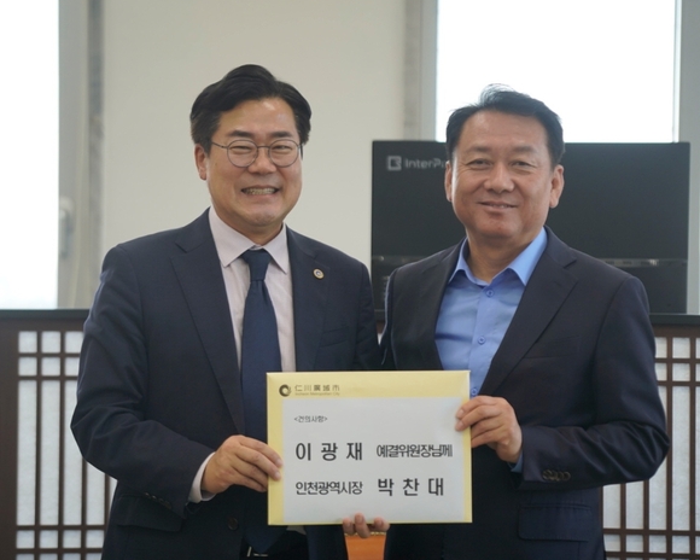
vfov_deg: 10.1
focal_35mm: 153
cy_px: 279
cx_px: 357
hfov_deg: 12.6
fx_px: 3170
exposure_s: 1/160
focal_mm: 135
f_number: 4
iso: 500
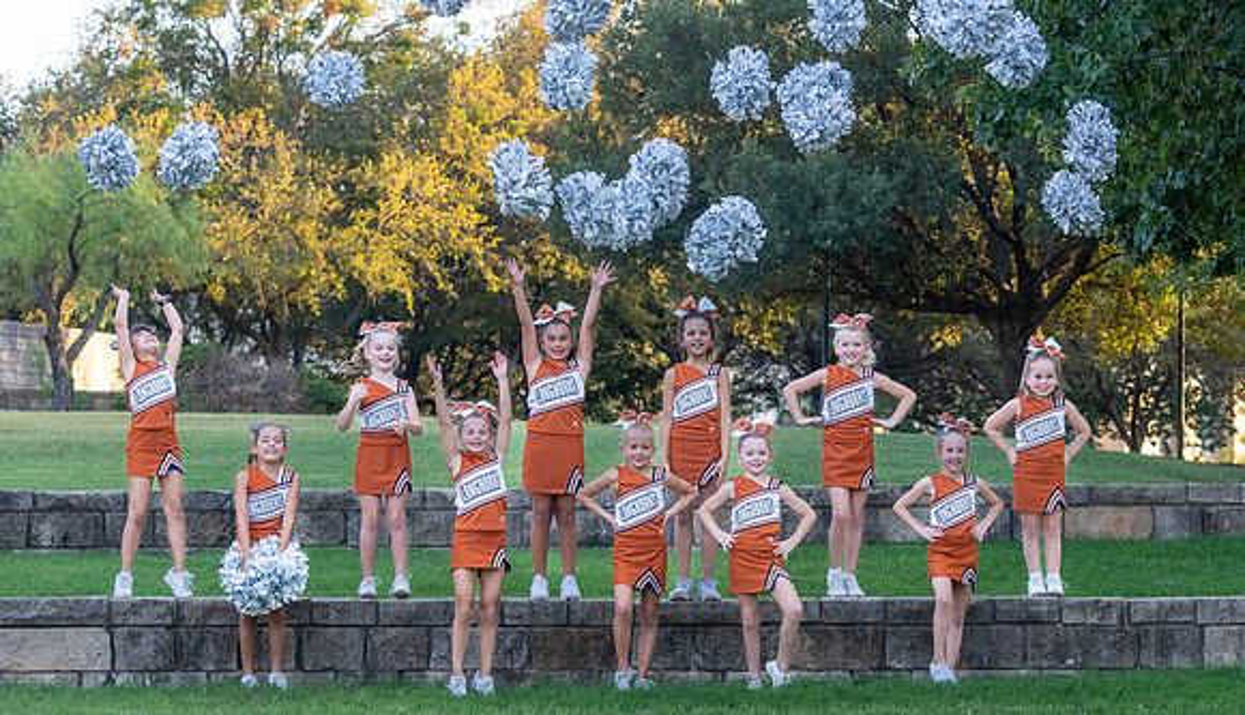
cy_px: 502
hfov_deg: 22.3
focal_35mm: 95
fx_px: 3155
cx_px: 680
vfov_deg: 12.9
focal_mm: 72
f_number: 4
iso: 1600
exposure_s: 1/1000
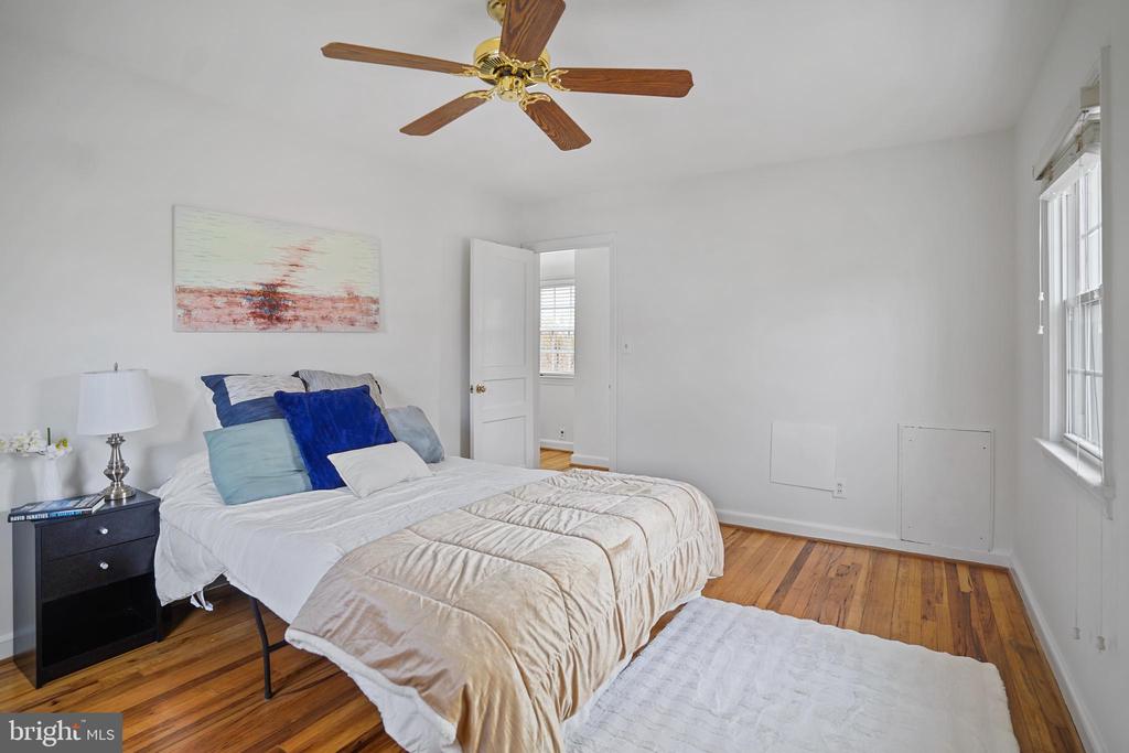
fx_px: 533
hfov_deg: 93.3
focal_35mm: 17
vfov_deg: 70.5
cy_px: 376
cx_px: 564
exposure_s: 1/15
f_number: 2.8
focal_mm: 17
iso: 100
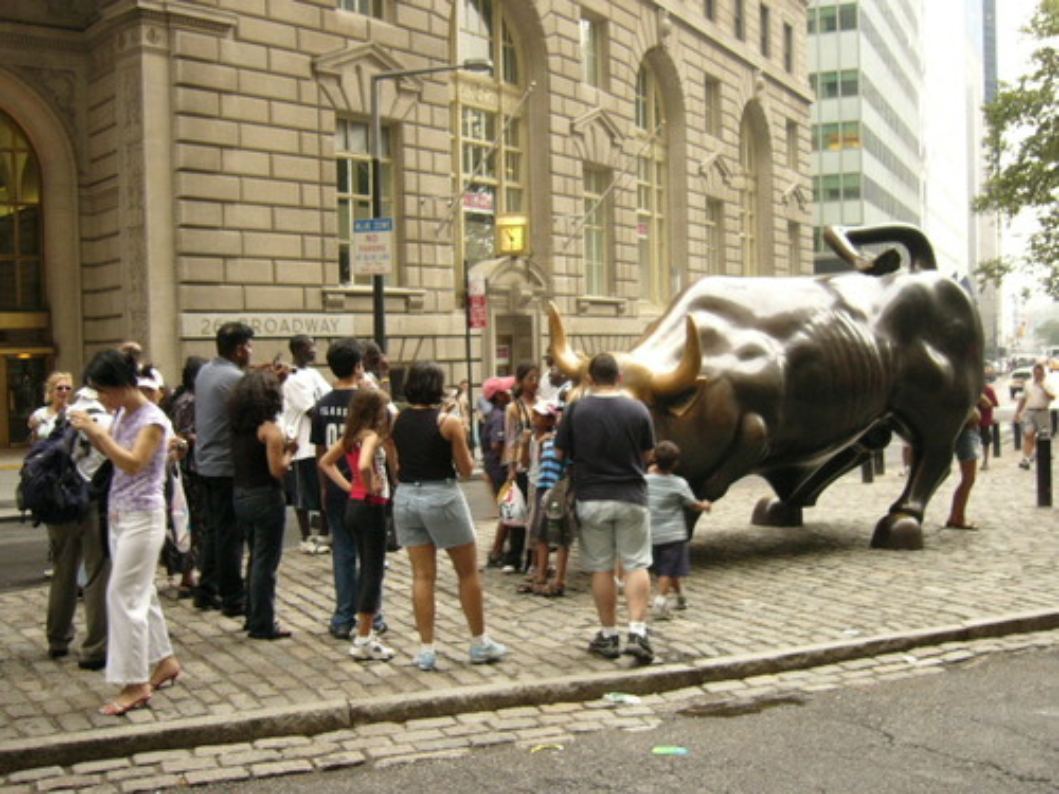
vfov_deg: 37.7
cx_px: 530
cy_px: 397
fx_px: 1163
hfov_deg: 49.0
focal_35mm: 38
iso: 100
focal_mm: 6.3
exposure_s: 1/15
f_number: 2.9
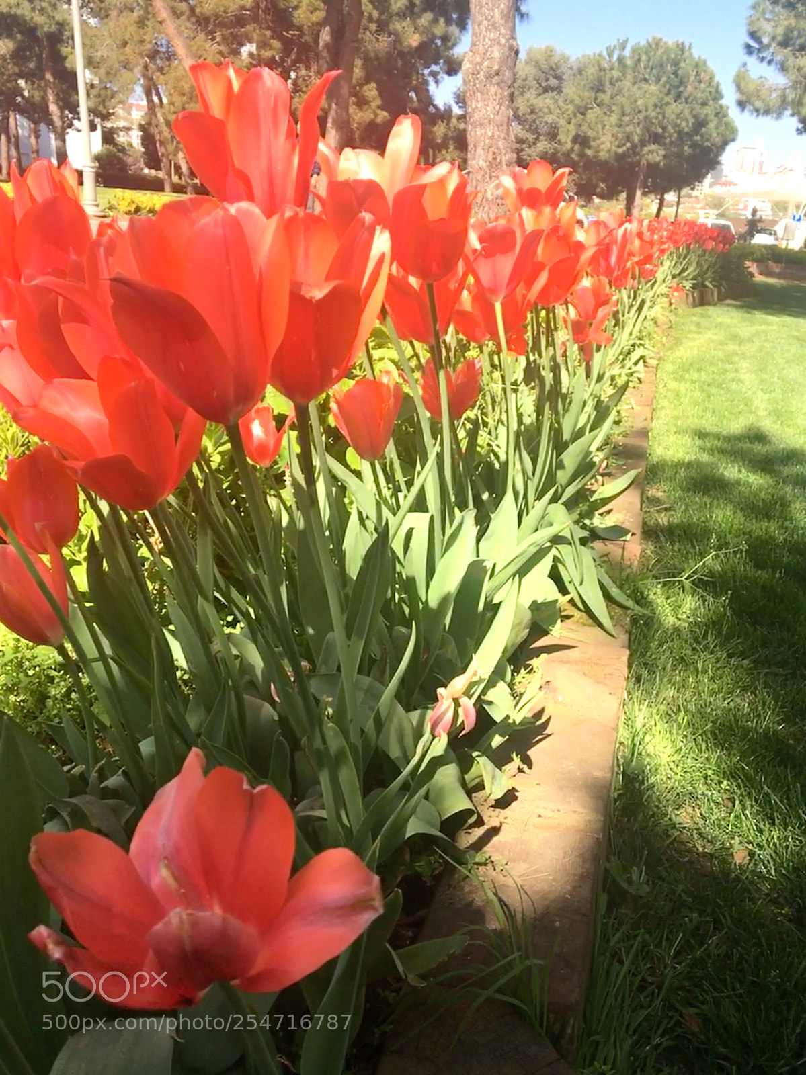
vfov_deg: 61.7
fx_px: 901
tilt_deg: -18.2
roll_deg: -3.5
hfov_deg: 48.2
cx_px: 403
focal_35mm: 29
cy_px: 538
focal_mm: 4.15
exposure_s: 1/680
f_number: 2.2
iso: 25
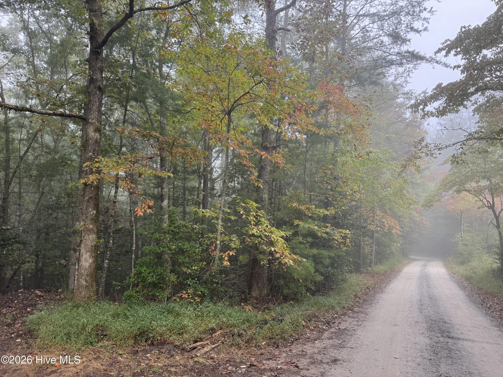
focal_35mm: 24
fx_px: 349
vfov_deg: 56.8
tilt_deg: +7.9
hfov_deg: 71.6
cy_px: 188
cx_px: 252
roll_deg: -0.1
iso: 64
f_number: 1.78
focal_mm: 6.76
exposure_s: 1/122
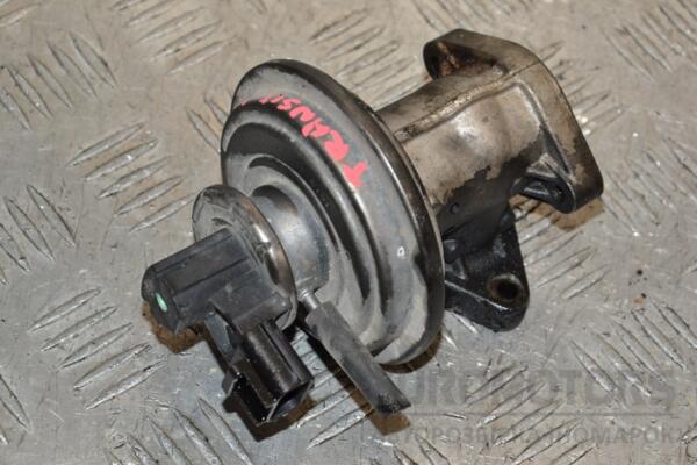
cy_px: 232
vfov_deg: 12.2
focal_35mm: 112
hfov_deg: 18.2
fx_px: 2178
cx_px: 348
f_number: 8
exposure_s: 1/200
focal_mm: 75
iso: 800
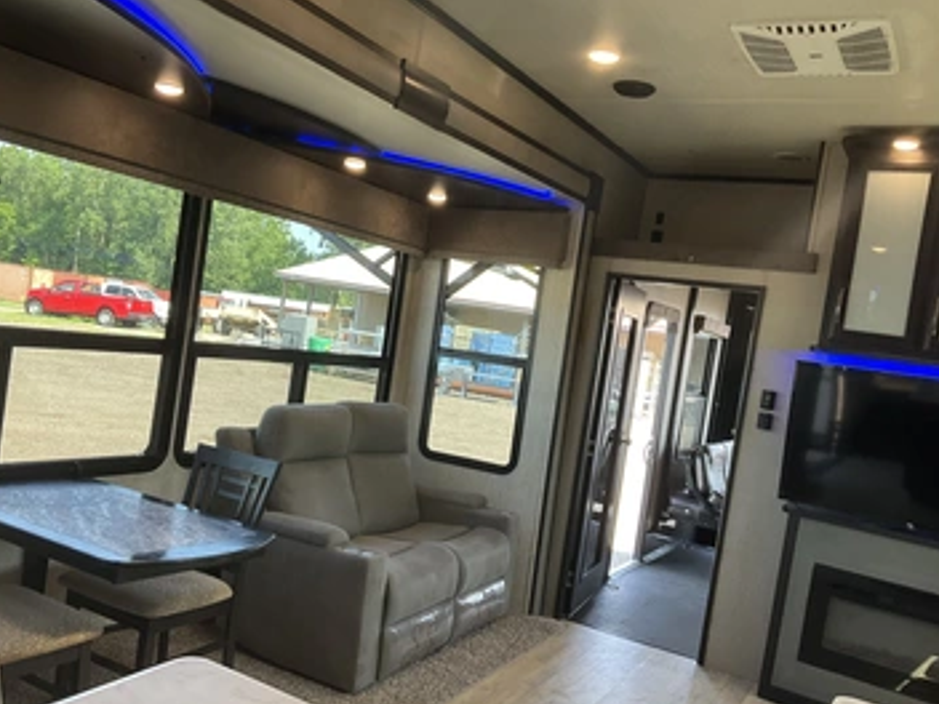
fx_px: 895
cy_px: 376
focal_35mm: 33
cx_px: 453
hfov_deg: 55.3
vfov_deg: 42.9
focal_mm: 3
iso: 64
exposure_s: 1/100
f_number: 1.8
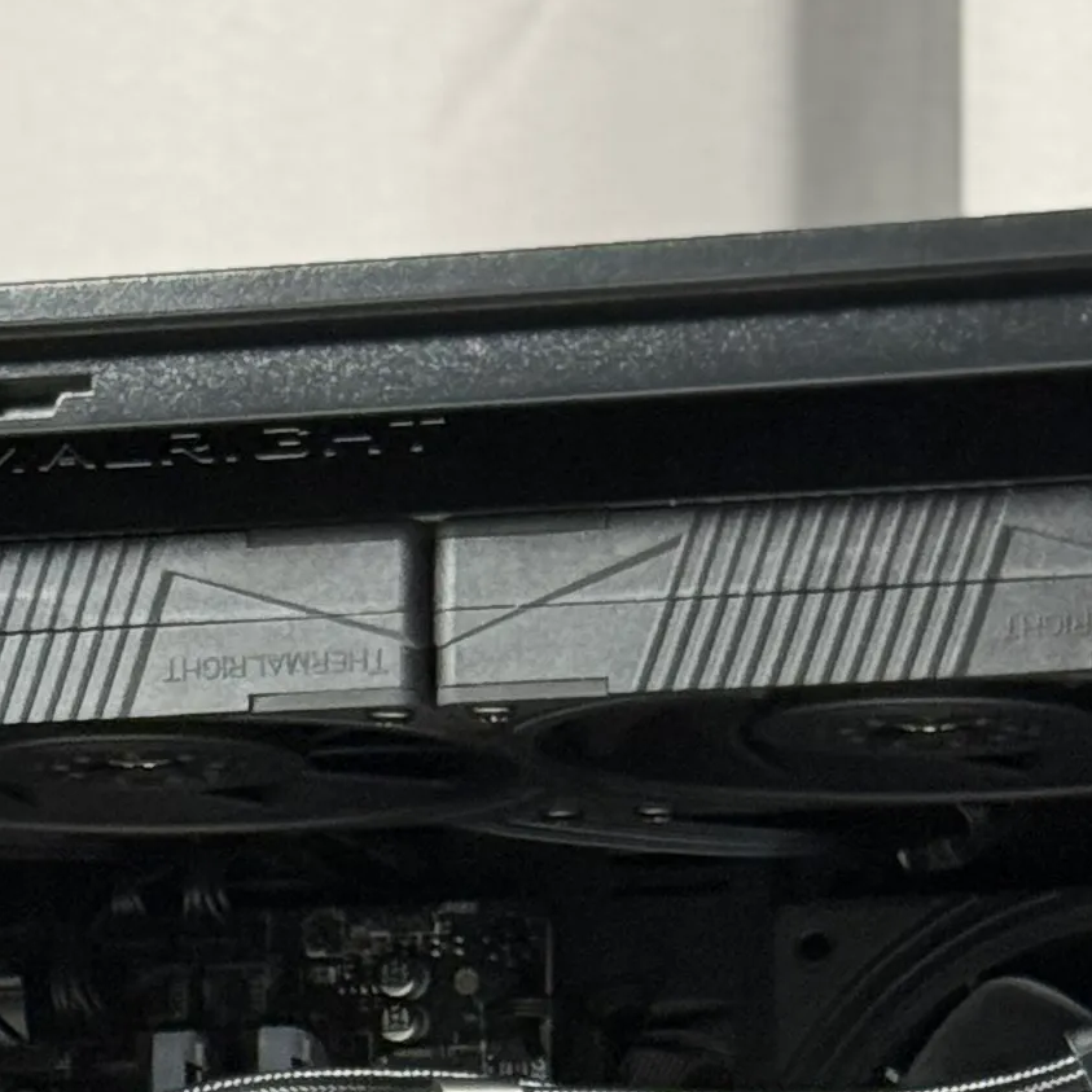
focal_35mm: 203
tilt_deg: +1.0
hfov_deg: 8.6
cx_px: 150
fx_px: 7245
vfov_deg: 8.3
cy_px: 1946
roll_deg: +0.1
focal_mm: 6.76
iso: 250
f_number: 1.78
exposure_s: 1/60
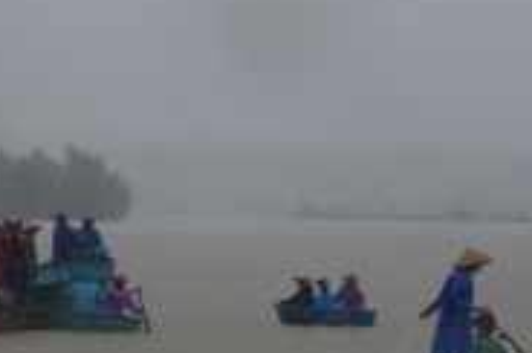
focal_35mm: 161
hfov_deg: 12.7
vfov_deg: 8.5
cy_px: 205
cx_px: 58
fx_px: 2375
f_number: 10
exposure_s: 1/500
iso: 800
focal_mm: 36
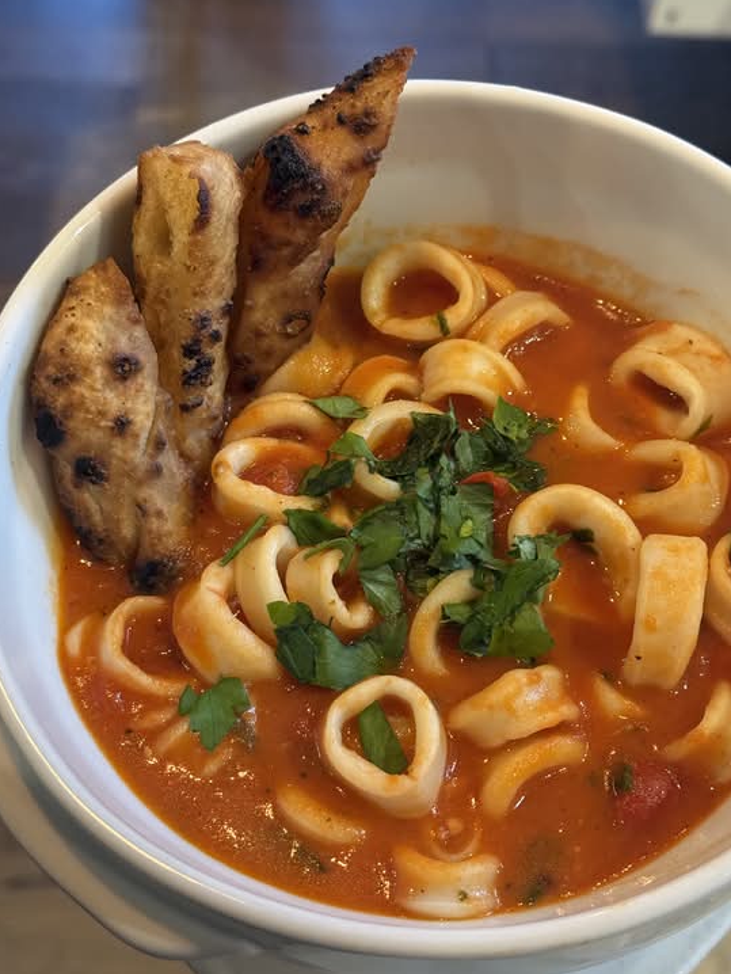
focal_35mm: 49
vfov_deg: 38.9
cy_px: 481
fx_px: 1379
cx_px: 368
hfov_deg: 29.7
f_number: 1.78
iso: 400
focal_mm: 6.76
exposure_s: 1/30
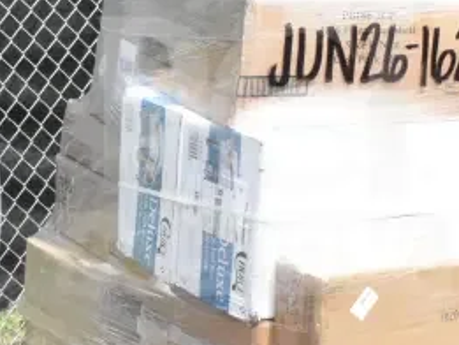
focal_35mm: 91
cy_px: 156
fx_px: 1207
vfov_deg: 16.2
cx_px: 253
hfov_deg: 21.5
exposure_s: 1/1600
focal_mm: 18
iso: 6400
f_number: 20
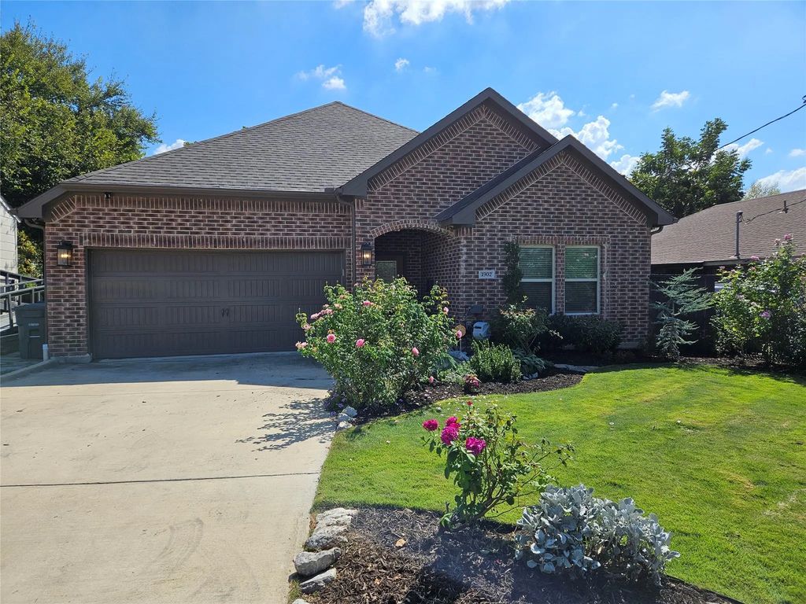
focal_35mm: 23
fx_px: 536
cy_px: 302
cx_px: 403
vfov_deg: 58.9
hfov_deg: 73.9
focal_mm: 5.4
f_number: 1.8
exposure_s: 1/2359
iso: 25
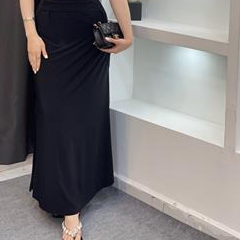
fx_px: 620
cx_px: 96
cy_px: 48
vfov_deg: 21.6
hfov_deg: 21.9
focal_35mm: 79
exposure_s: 1/100
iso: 100
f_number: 2
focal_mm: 6
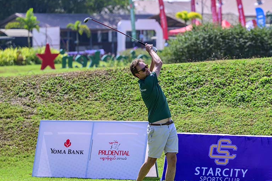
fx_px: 1088
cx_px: 162
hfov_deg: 14.2
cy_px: 109
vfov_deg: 9.5
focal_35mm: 144
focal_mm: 115
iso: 320
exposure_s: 1/6400
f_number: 2.8
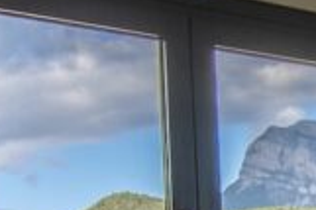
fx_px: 894
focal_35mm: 102
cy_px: 341
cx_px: 571
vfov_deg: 12.5
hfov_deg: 16.6
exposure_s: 1/25
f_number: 16
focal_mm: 11
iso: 125
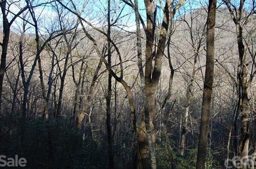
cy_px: 58
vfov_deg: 34.6
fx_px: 270
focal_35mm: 38
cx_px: 150
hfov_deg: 50.6
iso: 200
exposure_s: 1/200
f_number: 7.1
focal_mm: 18
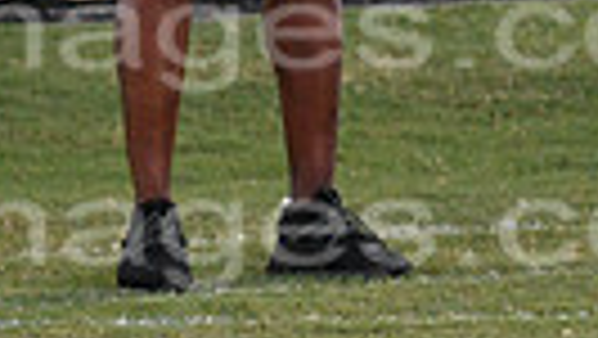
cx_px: -202
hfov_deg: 3.1
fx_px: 11075
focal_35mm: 698
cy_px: -259
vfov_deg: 1.7
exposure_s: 1/800
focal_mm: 102
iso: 1600
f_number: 4
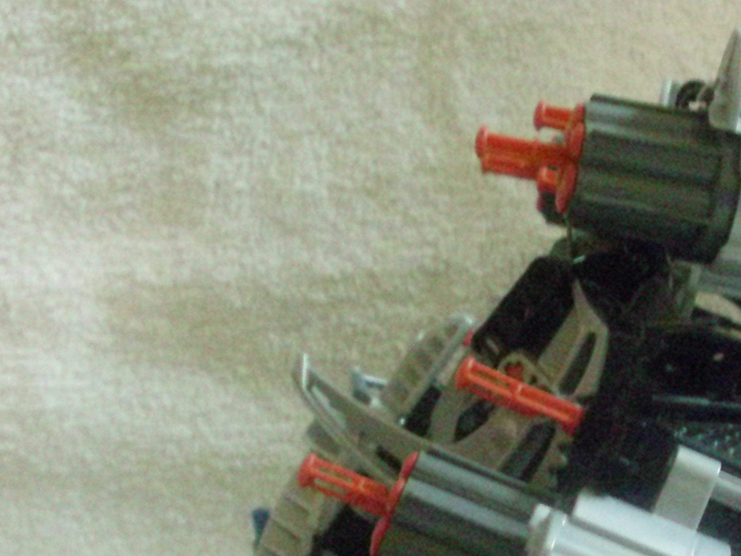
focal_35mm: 81
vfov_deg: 18.0
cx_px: 540
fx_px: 1734
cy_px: 491
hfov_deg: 23.9
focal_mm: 6.3
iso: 1600
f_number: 3.1
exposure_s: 1/13
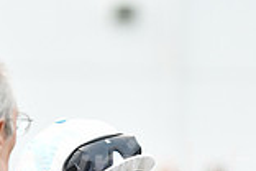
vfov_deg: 2.5
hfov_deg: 3.7
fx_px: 3968
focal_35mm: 558
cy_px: 275
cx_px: 148
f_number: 3.2
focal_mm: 150
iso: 1600
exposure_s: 1/400
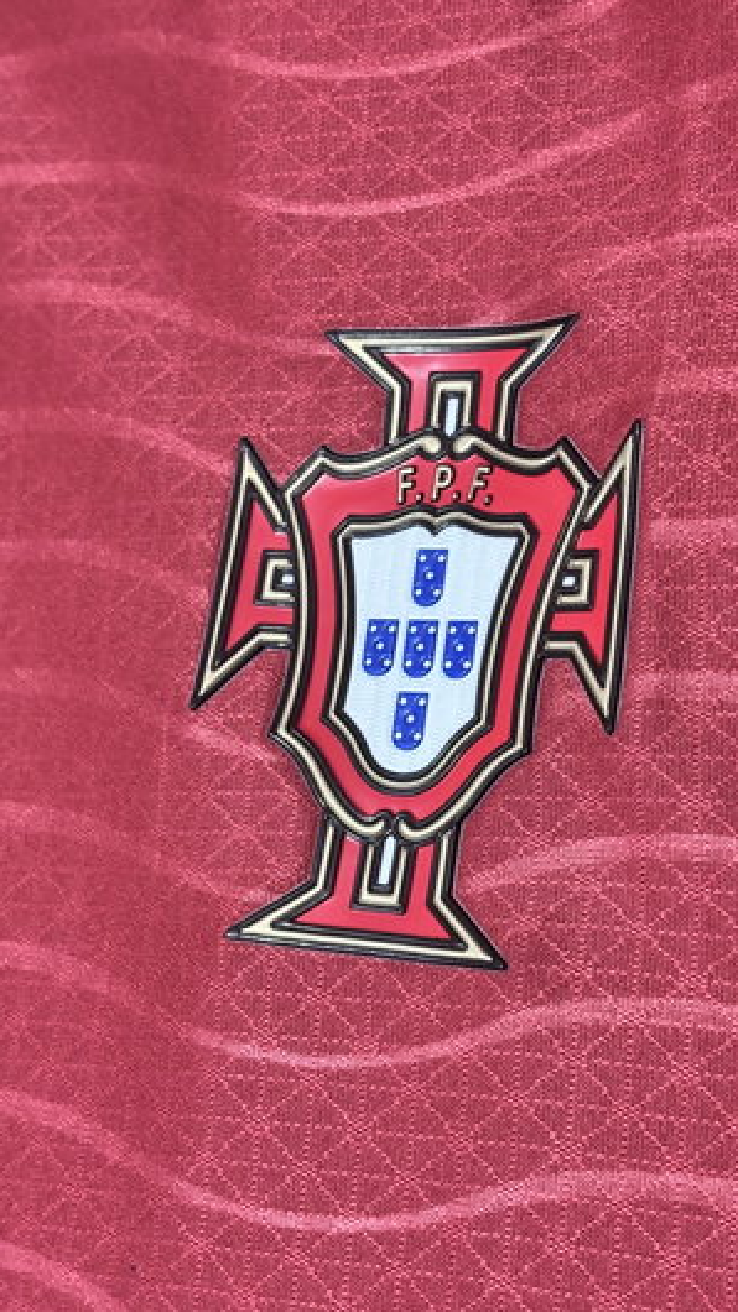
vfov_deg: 36.6
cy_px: 655
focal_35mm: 57
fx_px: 1984
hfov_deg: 21.0
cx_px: 490
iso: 250
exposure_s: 1/25
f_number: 1.6
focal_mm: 5.96
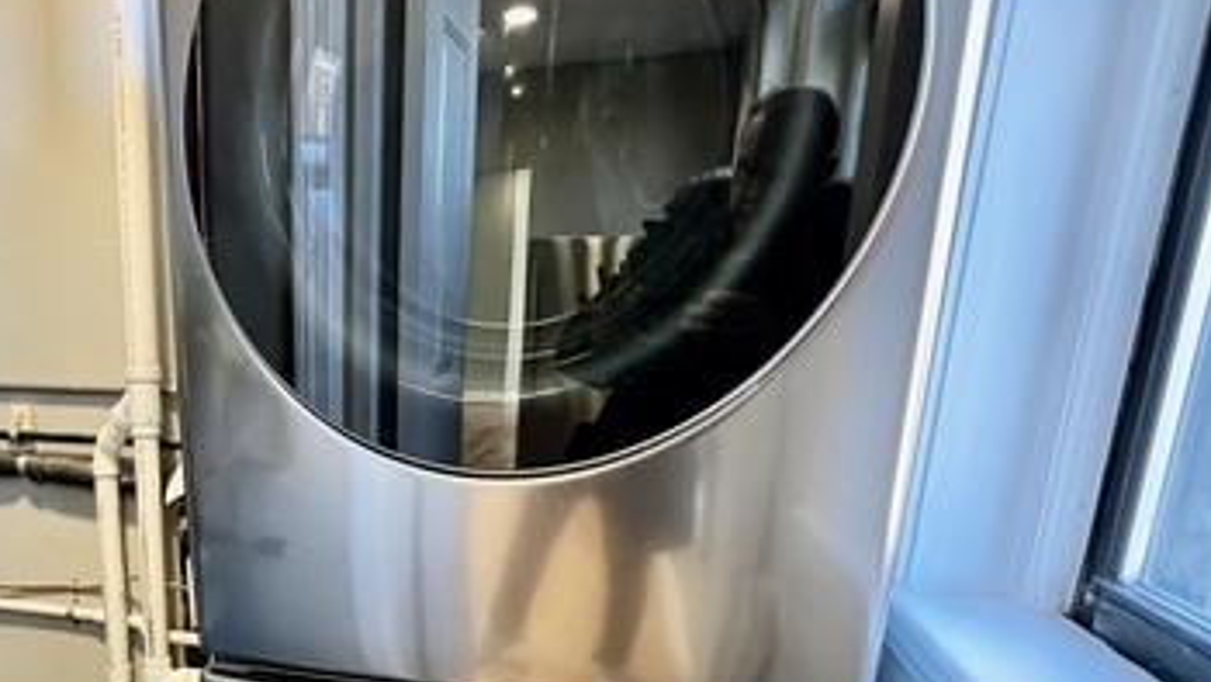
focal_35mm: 27
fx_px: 867
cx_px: 306
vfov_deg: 40.1
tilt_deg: -16.9
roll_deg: -0.5
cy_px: 599
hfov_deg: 65.7
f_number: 1.8
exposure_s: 1/60
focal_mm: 1.57
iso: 800
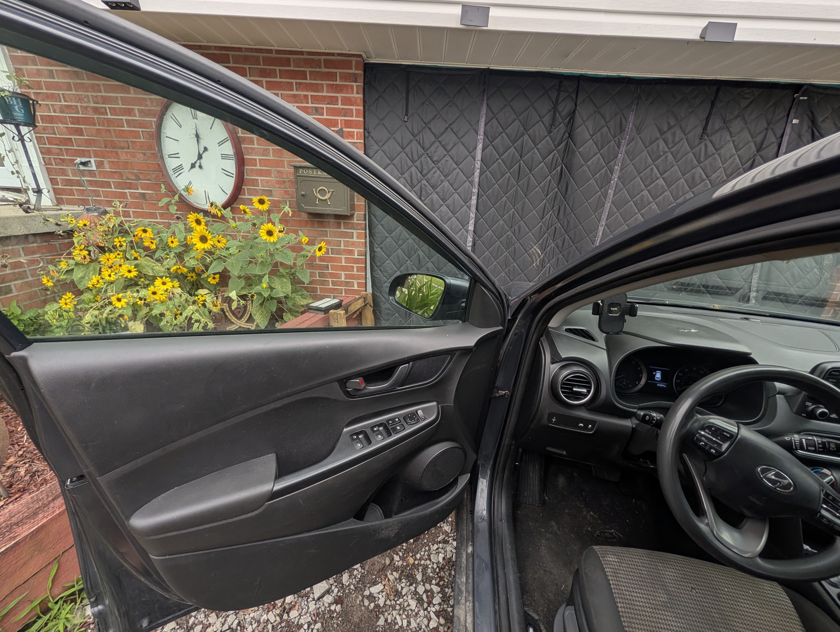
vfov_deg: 94.6
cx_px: 420
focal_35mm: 12
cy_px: 316
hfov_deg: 110.5
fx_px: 292
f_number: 1.7
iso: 51
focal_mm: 2.02
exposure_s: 1/404
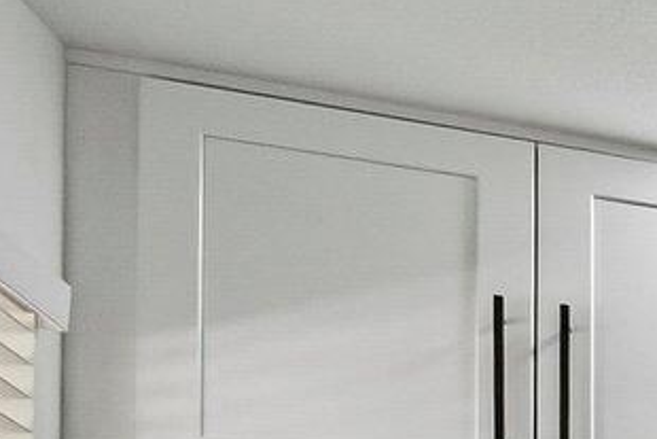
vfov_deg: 12.0
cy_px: 930
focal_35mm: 99
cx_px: 2153
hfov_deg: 10.4
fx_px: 1808
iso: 400
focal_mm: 10
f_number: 8
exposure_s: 1/40
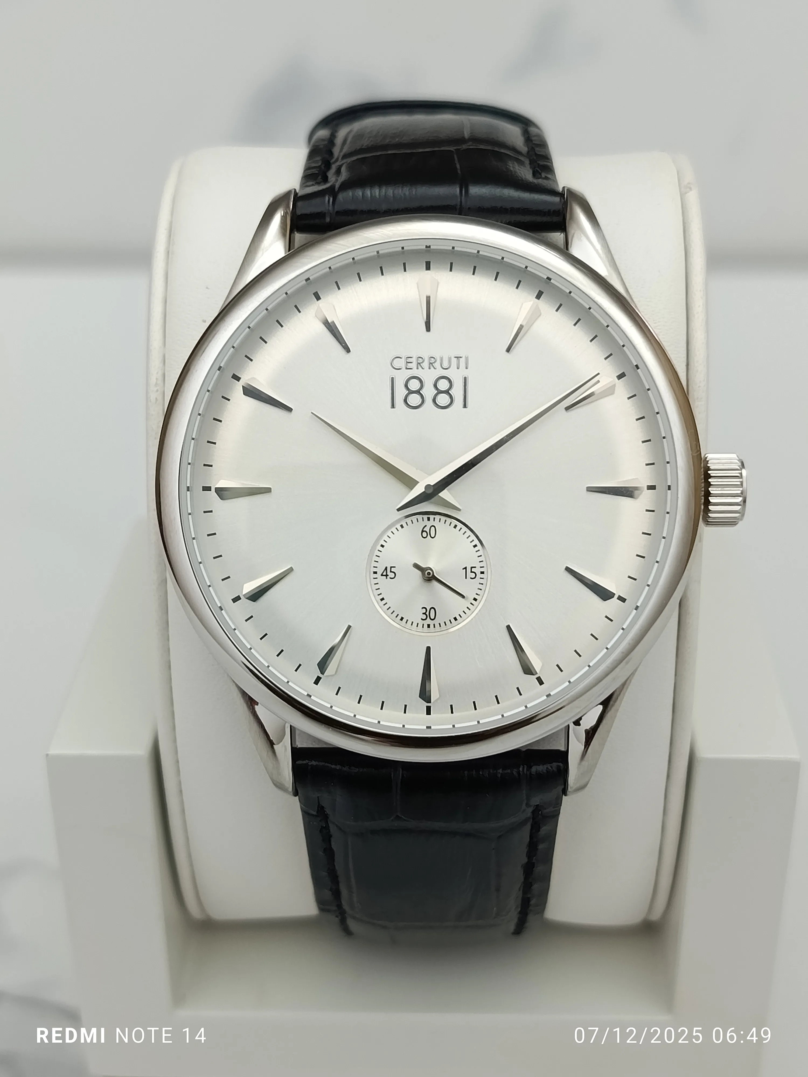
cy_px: 538
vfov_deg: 39.7
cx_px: 404
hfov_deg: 30.3
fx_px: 1494
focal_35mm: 48
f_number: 1.7
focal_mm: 5.24
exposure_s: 1/100
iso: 282
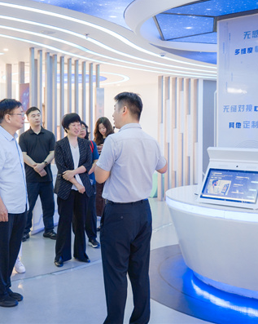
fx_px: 420
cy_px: 162
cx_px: 88
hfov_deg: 33.8
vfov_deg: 42.0
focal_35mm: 44
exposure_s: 1/125
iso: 1000
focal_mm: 31
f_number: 4.5
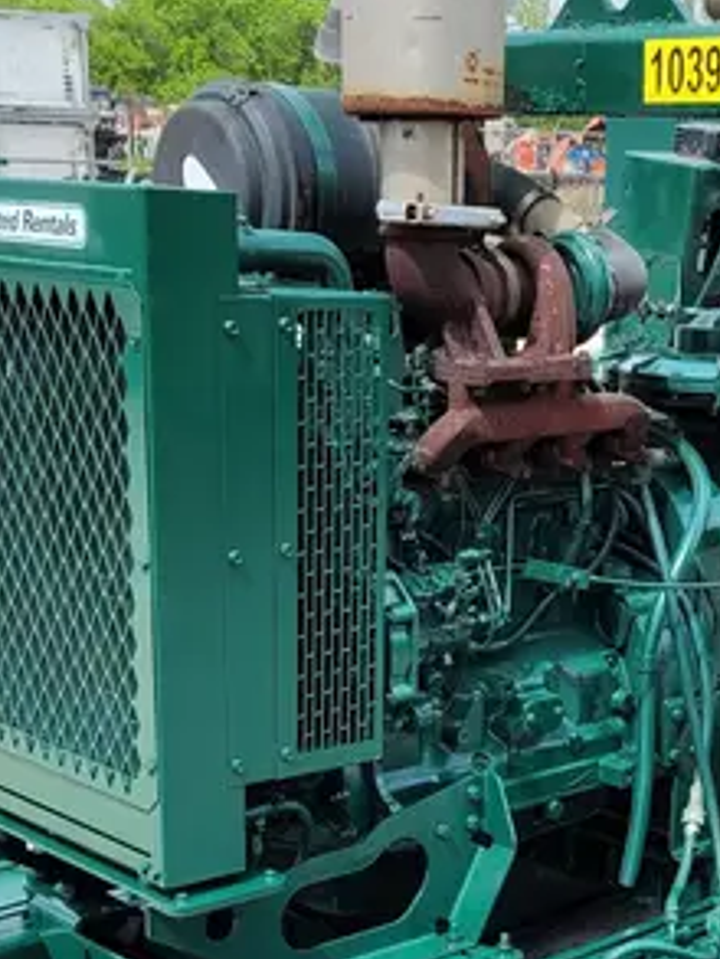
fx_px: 1801
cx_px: 491
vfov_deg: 27.9
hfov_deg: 22.5
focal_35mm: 65
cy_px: 984
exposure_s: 1/1391
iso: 40
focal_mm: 5.4
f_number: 1.8
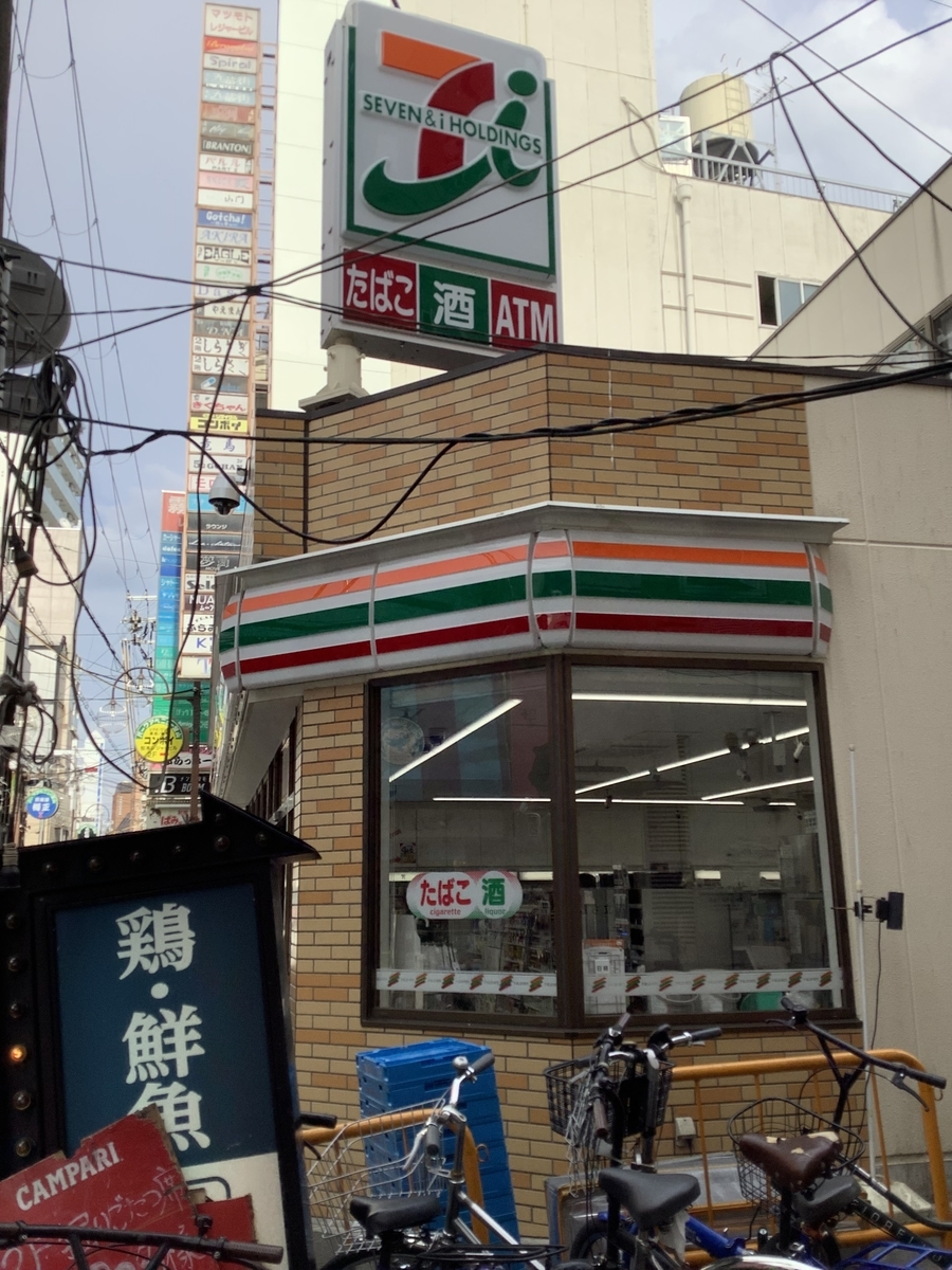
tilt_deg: +14.9
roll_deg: +0.2
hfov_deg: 45.4
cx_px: 476
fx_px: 1137
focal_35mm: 31
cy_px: 635
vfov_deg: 58.4
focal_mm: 3.3
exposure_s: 1/867
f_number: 2.4
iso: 25
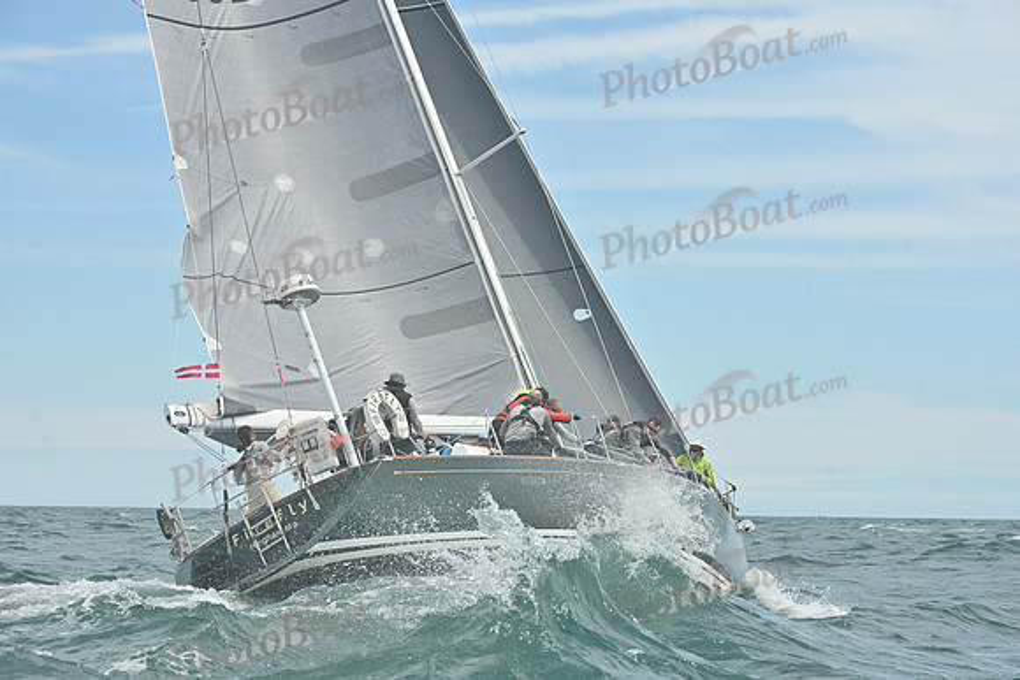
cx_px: 510
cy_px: 340
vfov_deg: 13.0
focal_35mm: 105
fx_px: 2976
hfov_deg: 19.5
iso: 320
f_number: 10
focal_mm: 105
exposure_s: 1/1250
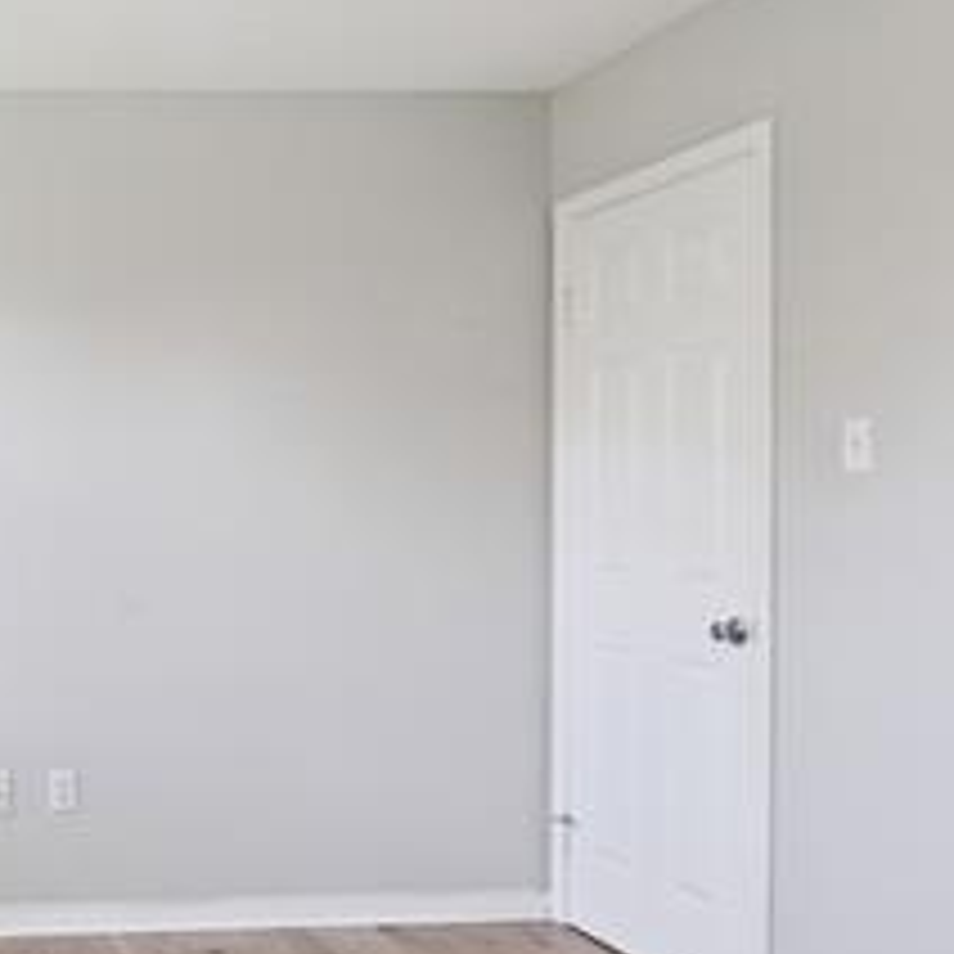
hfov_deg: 34.6
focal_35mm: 41
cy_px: 504
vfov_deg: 40.9
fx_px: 1278
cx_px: -126
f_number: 13
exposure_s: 1/8
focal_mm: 16
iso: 400
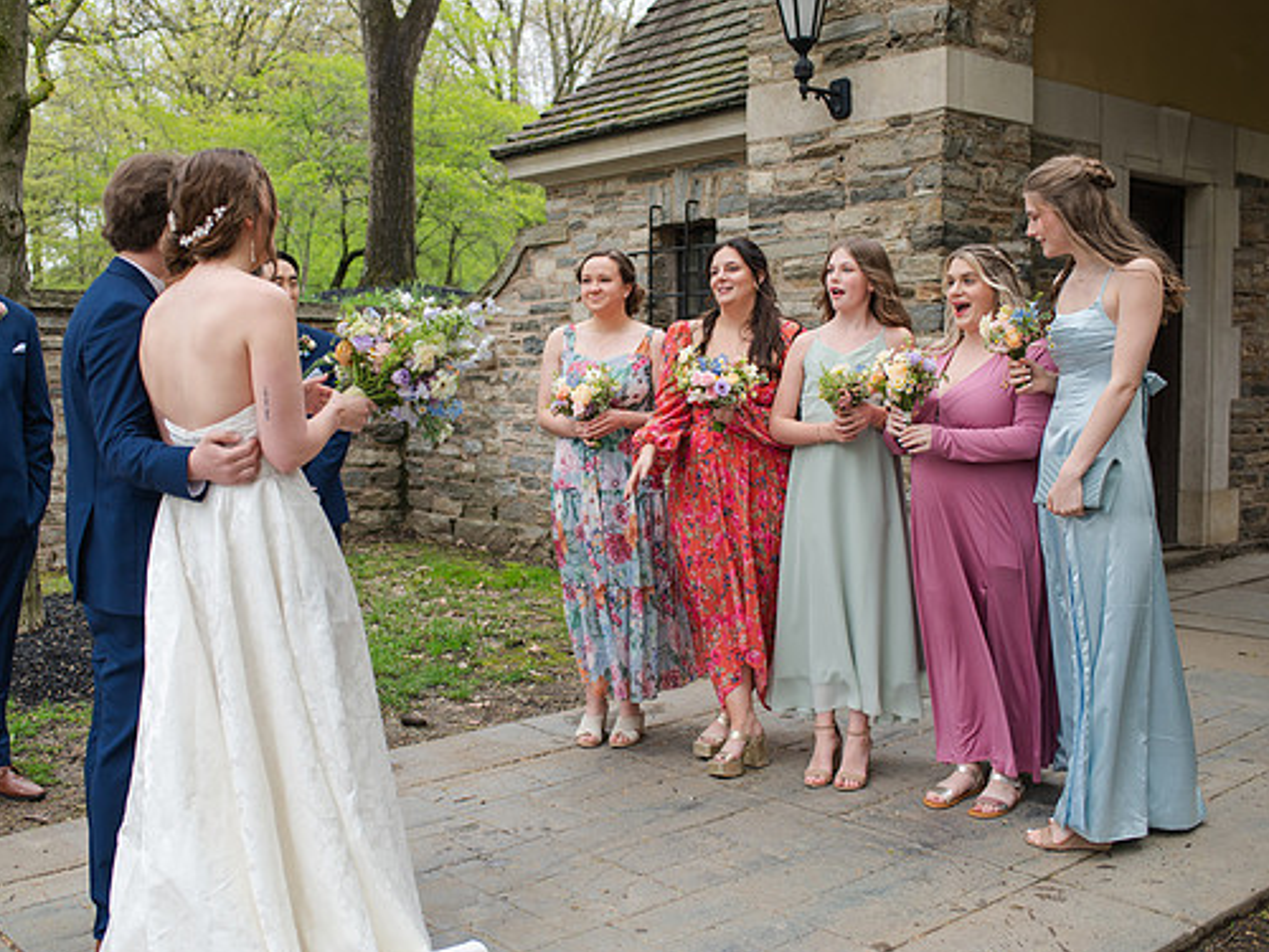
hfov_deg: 47.8
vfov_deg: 36.8
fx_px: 1430
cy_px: 485
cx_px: 566
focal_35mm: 39
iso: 250
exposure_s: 1/320
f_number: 3.2
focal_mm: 35
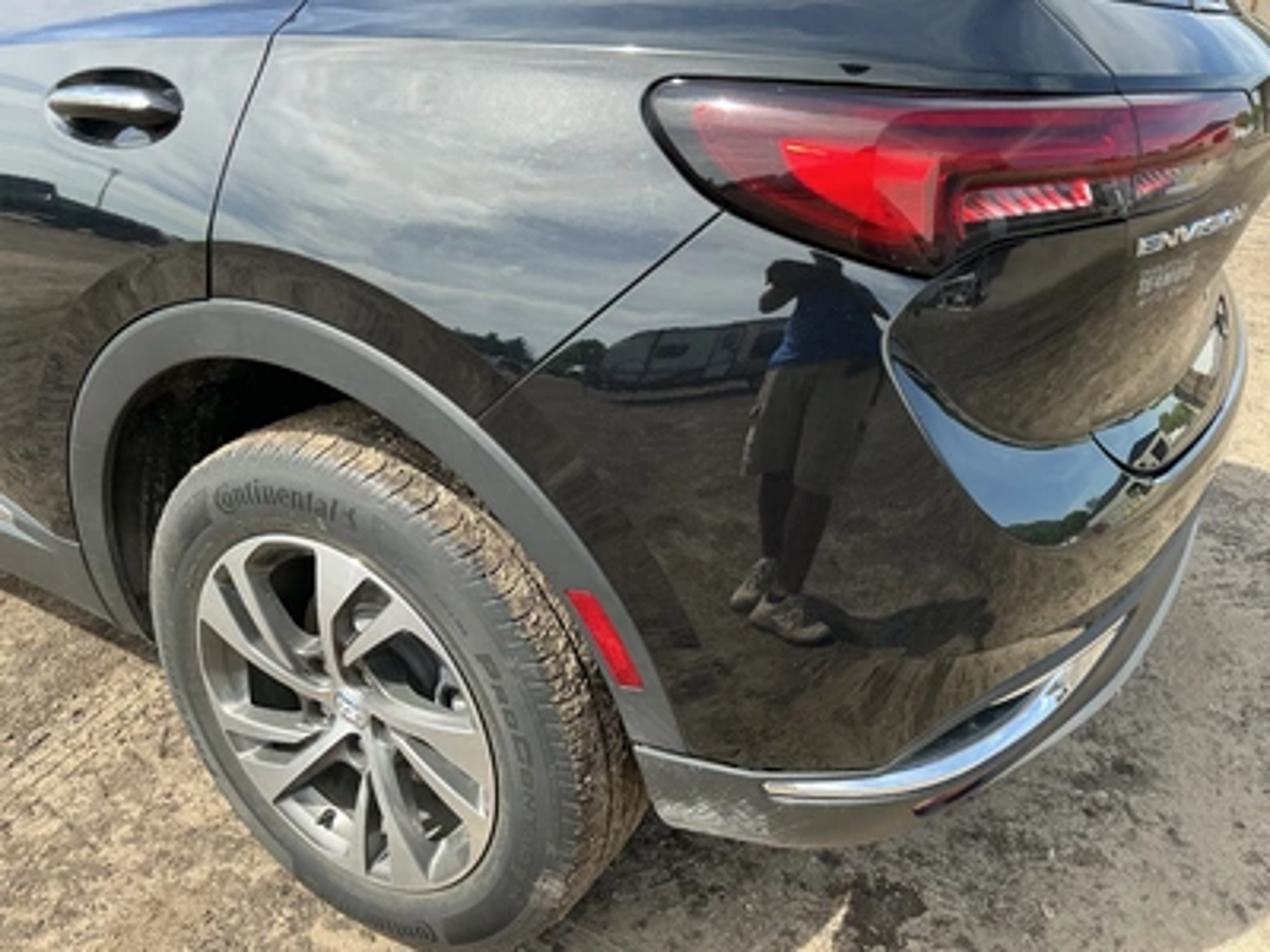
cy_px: 476
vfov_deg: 49.7
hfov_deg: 63.4
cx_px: 635
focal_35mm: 28
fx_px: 1027
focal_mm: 3
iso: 25
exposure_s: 1/355
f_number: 1.8
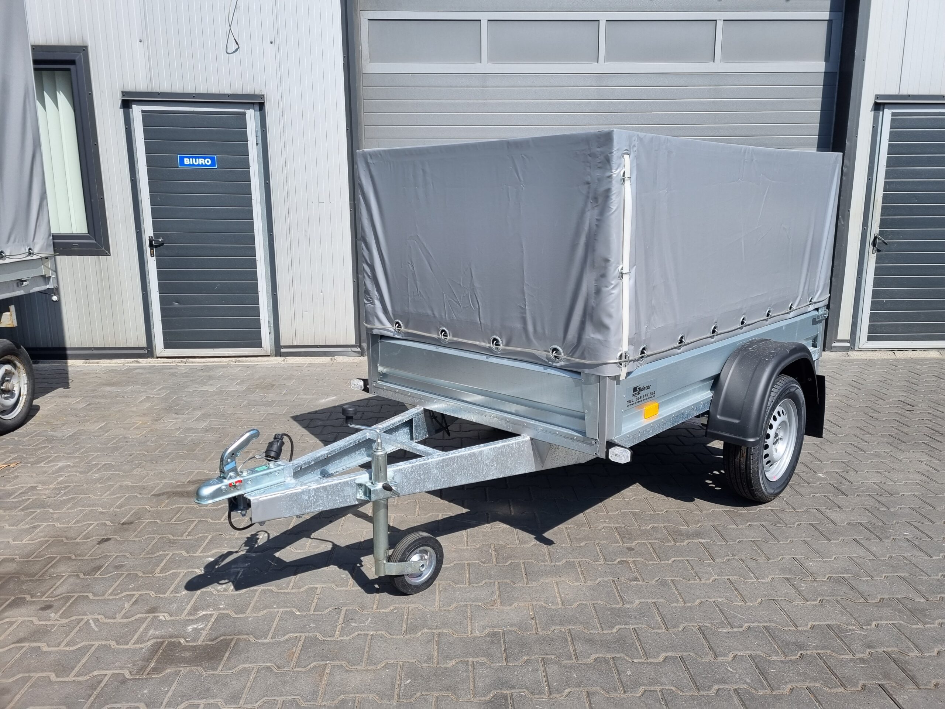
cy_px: 354
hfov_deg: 67.3
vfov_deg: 53.1
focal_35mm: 26
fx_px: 710
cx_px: 472
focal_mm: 5.4
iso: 50
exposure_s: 1/2672
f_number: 1.8
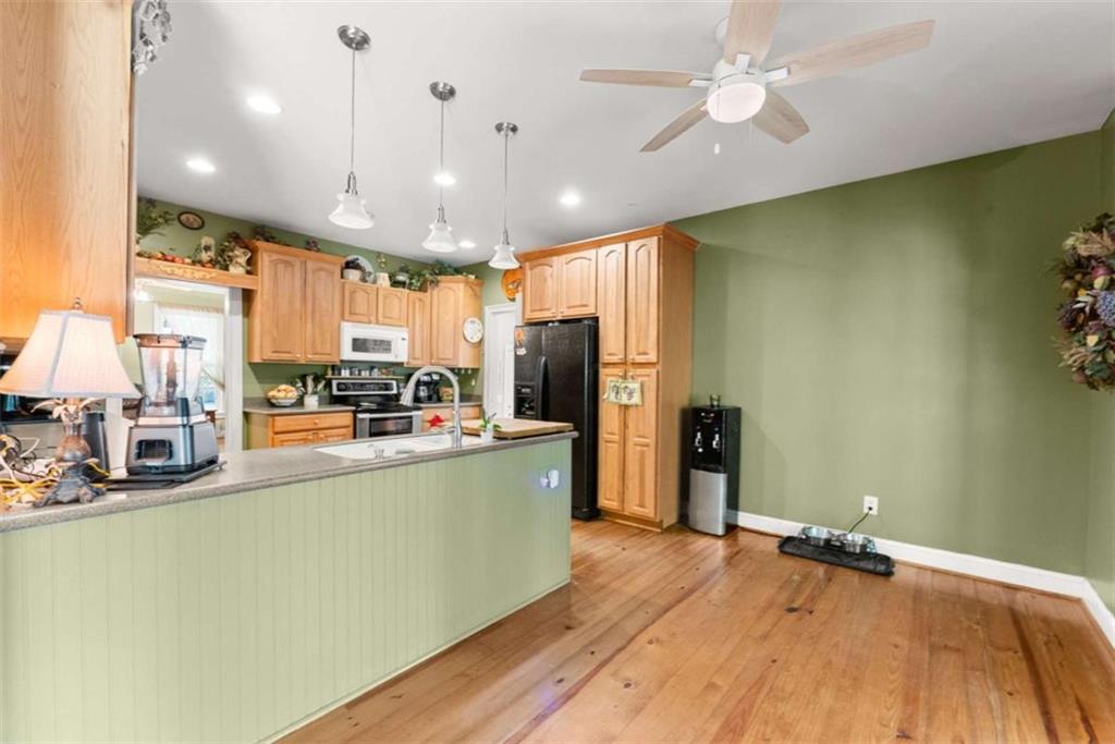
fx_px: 434
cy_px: 372
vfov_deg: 81.2
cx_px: 558
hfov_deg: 104.2
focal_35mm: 14
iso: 800
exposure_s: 1
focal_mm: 14
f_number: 7.1
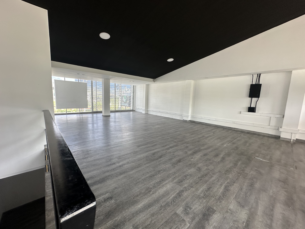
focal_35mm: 14
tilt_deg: -4.2
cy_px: 114
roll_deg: -0.9
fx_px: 123
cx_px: 152
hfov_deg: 102.1
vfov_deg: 85.7
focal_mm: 2.22
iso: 100
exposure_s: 1/99
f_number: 2.2
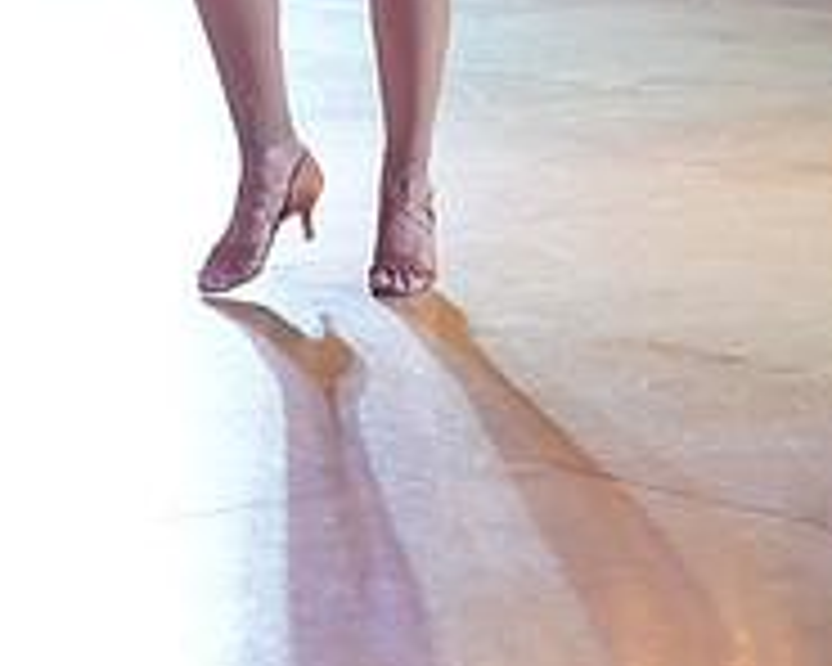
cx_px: 115
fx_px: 4777
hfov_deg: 9.9
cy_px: -446
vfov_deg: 7.8
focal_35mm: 194
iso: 4000
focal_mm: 66
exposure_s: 1/400
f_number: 4
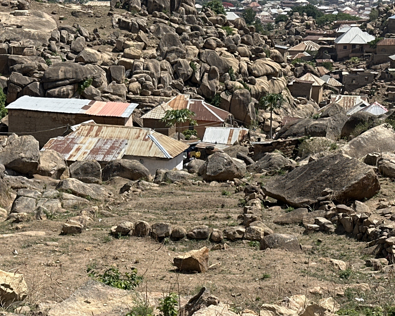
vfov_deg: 18.2
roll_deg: -0.6
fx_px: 982
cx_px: 130
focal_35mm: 84
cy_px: 231
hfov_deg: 22.6
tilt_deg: -15.6
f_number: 1.78
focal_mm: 6.86
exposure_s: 1/4367
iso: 64
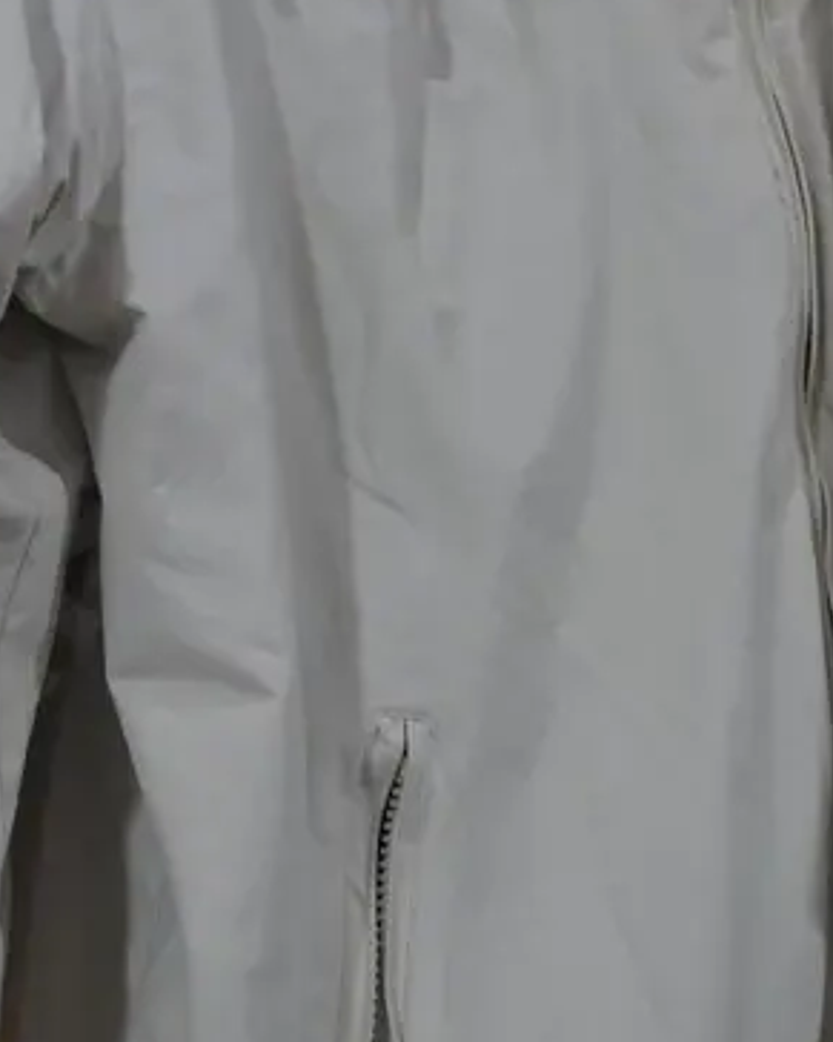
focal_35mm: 88
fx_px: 2713
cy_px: 278
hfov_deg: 17.4
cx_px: 279
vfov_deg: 21.6
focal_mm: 16
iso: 640
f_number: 3.6
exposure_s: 1/60
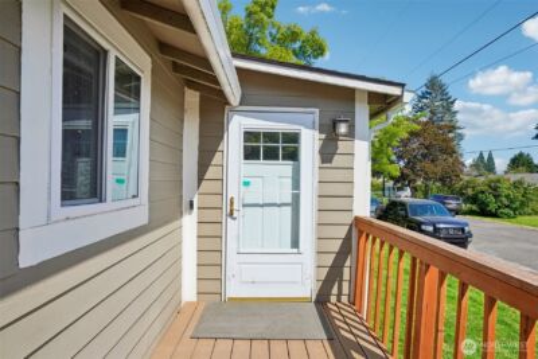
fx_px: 299
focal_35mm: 20
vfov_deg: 62.0
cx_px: 269
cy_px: 180
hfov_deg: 84.0
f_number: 8
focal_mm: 20
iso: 400
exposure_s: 1/1250
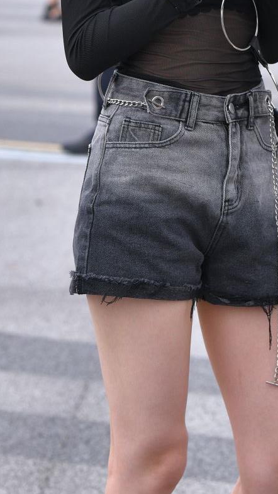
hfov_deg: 3.6
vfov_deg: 6.4
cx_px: 131
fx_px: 4443
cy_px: 137
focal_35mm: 339
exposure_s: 1/640
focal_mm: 110
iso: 500
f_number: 5
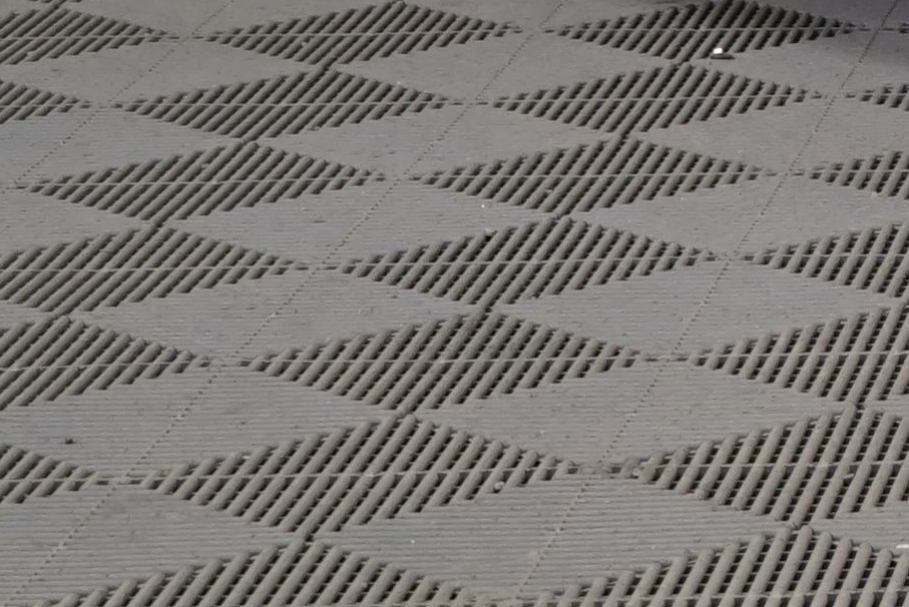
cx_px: 2125
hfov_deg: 8.1
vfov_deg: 5.5
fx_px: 5986
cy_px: -1003
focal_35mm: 237
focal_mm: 36
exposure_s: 1/30
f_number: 5
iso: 500
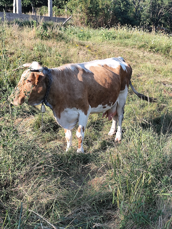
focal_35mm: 46
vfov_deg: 41.2
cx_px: 86
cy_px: 114
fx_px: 305
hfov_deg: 31.5
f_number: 1.65
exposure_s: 1/324
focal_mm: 6.19
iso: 50
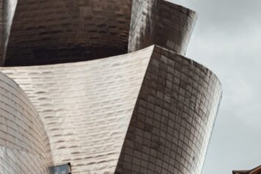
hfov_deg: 13.9
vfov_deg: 9.6
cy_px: 144
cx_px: 339
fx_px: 1029
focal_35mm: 142
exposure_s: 1/2000
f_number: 2.8
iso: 100
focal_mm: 50
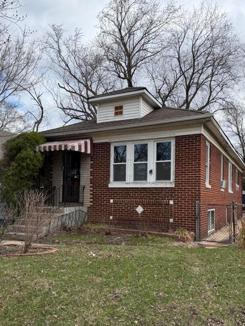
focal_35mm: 29
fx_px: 274
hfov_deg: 48.2
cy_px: 187
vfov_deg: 61.4
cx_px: 132
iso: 100
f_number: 1.78
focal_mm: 6.76
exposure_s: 1/3021
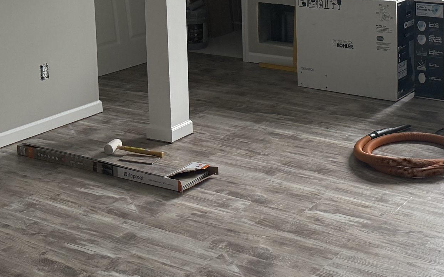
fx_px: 762
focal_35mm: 63
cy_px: -27
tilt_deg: -6.3
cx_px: 296
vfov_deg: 19.7
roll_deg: +1.3
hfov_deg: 32.2
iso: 200
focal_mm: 6.76
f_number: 1.78
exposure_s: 1/108
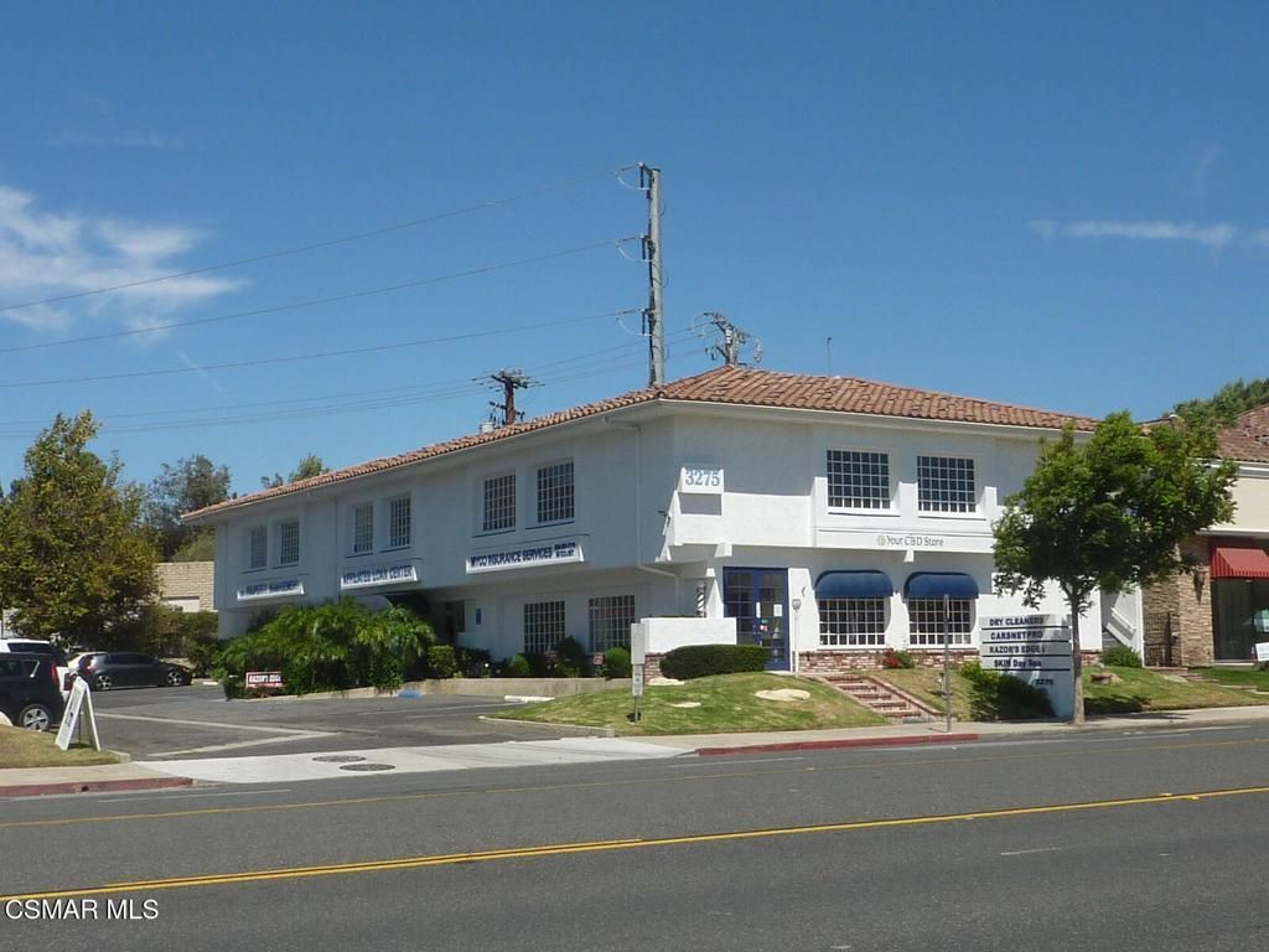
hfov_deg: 39.7
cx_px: 634
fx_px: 1760
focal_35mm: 48
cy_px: 476
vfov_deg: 30.3
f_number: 5.6
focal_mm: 4.4
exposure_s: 1/640
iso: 100
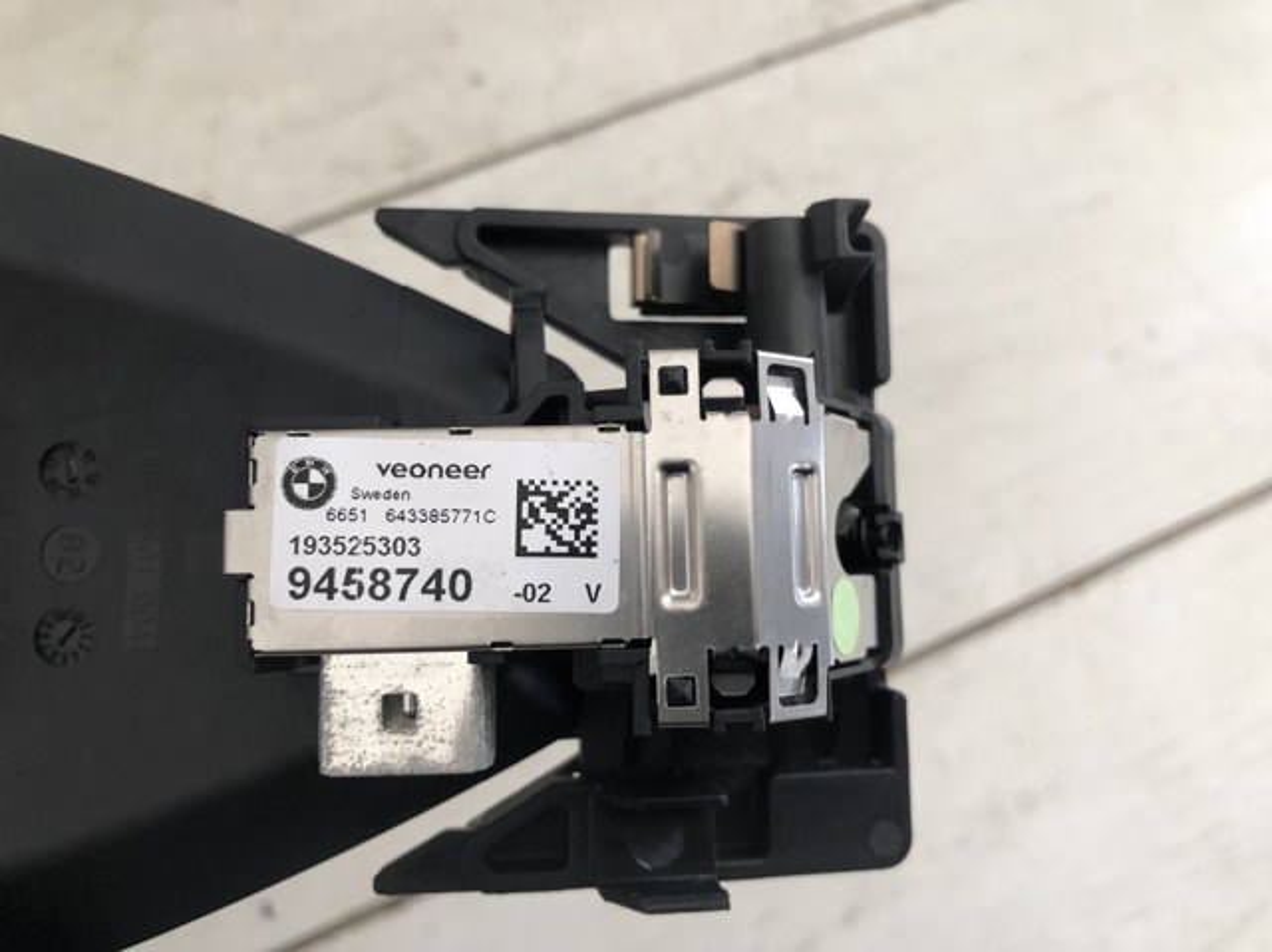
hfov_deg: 63.5
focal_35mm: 28
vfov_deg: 49.7
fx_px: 1028
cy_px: 476
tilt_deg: -73.0
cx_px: 636
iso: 32
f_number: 1.8
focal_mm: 3.99
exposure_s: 1/30
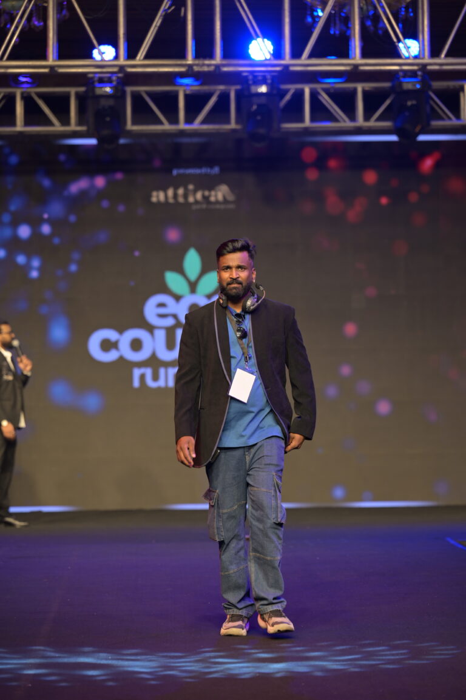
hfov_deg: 11.4
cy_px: 350
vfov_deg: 17.1
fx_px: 2333
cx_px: 233
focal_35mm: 120
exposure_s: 1/160
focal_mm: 120
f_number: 3.2
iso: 160
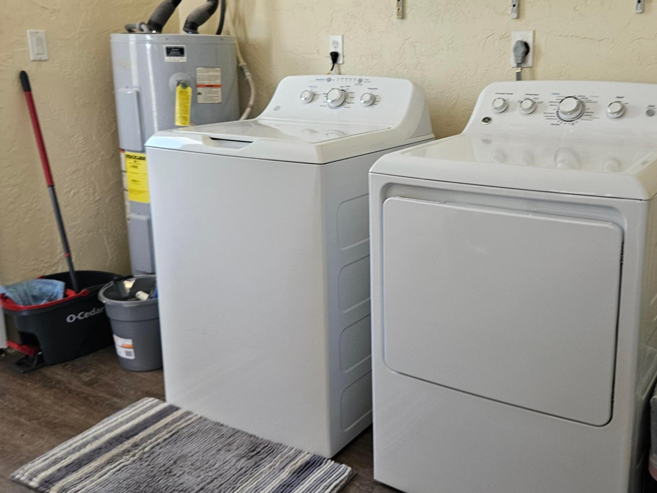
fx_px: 683
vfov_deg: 39.5
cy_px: 206
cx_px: 402
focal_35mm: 36
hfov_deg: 50.9
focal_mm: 5.4
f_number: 1.8
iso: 125
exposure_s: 1/120
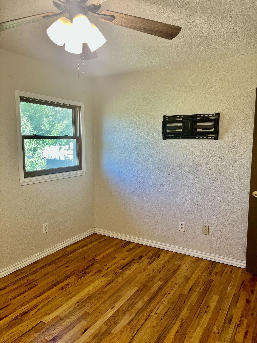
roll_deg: -0.5
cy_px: 172
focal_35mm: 26
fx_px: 257
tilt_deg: -7.6
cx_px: 128
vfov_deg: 67.3
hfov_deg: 53.1
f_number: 1.6
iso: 64
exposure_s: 1/60
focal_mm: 5.1
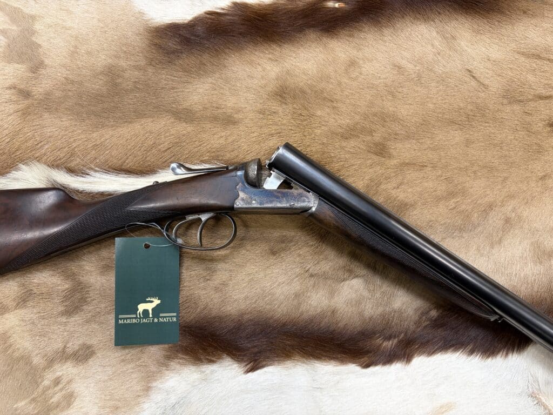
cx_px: 276
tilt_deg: -80.6
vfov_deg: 53.1
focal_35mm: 26
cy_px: 208
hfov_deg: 67.3
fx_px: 415
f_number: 1.6
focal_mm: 5.96
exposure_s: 1/50
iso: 125
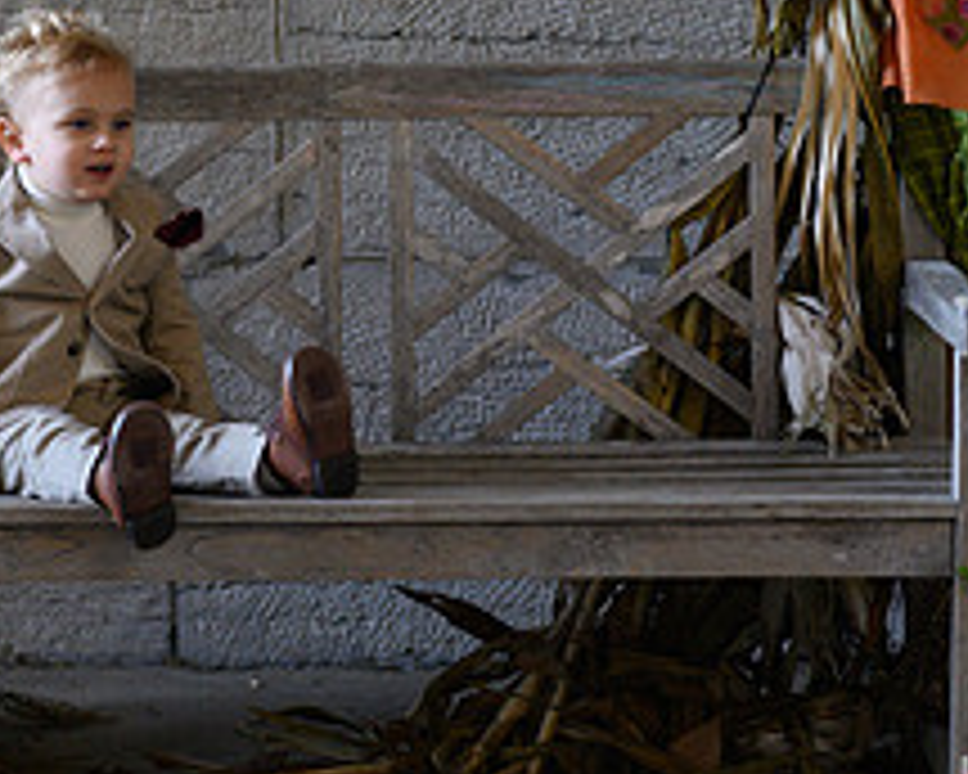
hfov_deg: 10.8
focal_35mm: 177
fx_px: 5071
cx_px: 63
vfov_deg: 8.7
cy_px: 32
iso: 2000
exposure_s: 1/500
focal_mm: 70
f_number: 3.2
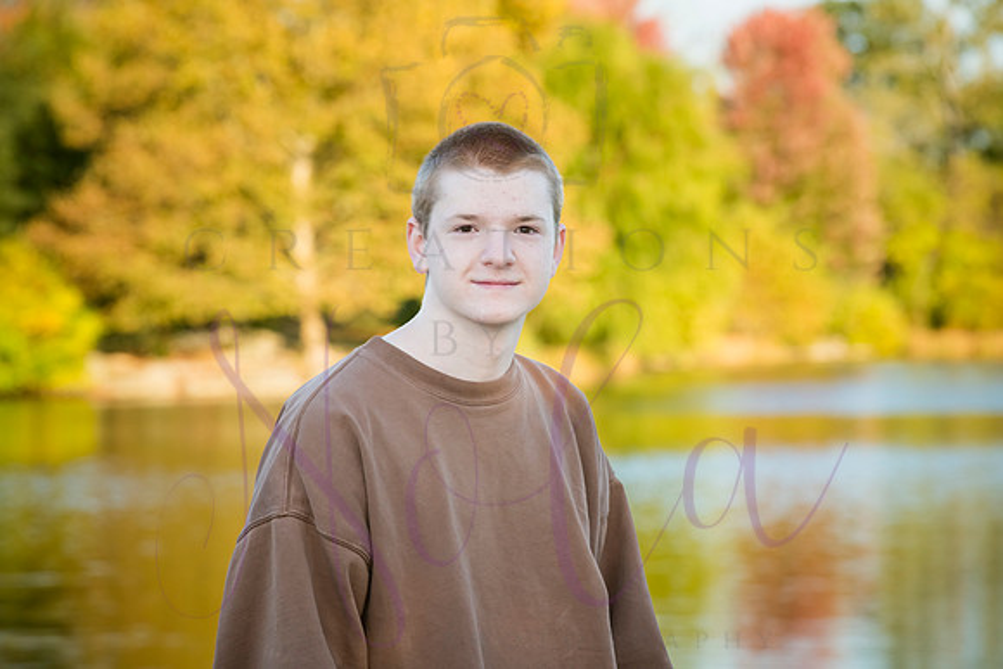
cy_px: 334
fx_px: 4319
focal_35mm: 155
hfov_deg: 13.2
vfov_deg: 8.9
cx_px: 502
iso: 400
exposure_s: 1/400
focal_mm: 155
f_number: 8
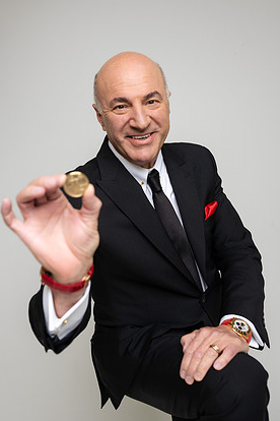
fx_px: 443
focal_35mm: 38
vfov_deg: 50.7
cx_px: 133
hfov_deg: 35.0
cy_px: 212
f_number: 4
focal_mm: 35
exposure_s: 1/125
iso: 400
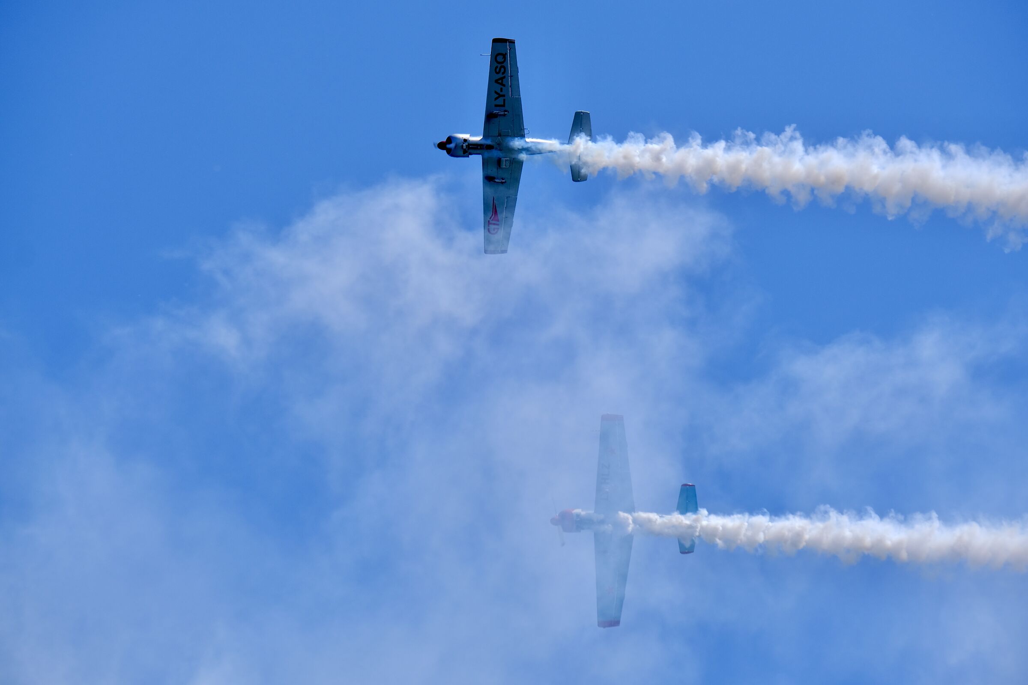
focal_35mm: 246
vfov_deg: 5.6
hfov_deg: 8.4
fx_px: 7024
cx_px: 514
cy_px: 342
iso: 160
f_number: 7.1
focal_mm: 164
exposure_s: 1/1000
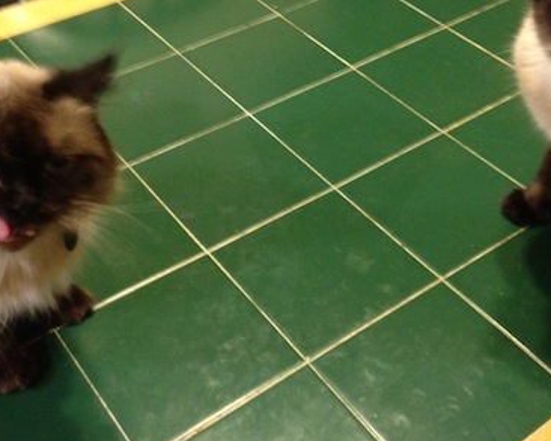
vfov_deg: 27.1
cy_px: 170
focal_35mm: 56
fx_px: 913
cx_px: 288
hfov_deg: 33.6
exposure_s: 1/15
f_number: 2.4
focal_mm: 4.28
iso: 400
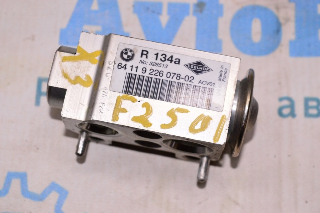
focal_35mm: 78
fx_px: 693
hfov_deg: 26.0
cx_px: 160
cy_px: 106
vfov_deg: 17.5
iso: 1600
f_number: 8
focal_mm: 52
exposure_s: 1/200
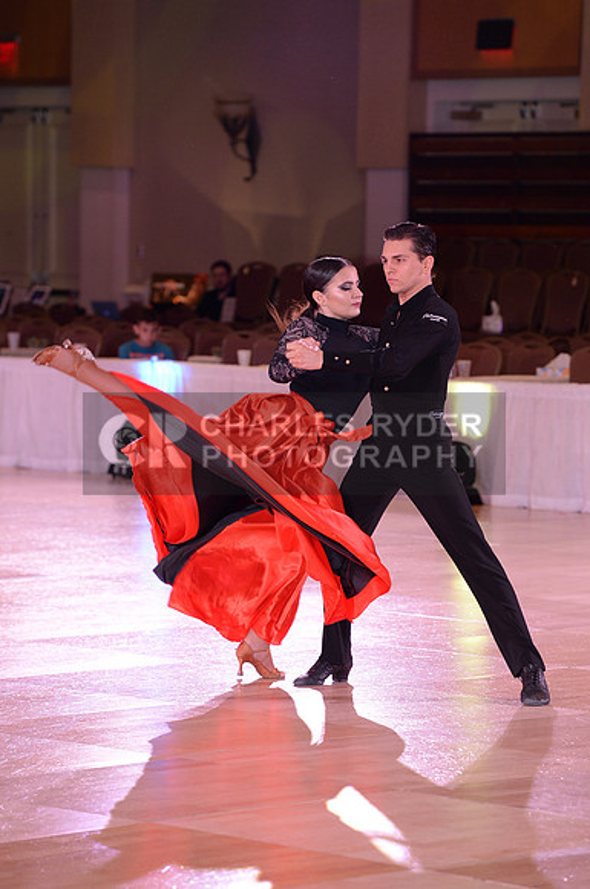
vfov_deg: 12.1
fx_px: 4191
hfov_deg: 8.1
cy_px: 444
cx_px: 295
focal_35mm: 170
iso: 1250
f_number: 5
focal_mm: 170
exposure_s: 1/250
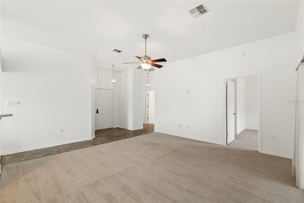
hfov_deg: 96.7
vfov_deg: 73.7
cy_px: 102
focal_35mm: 16
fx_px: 135
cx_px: 152
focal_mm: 16
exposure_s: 1/2.5
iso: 400
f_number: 10
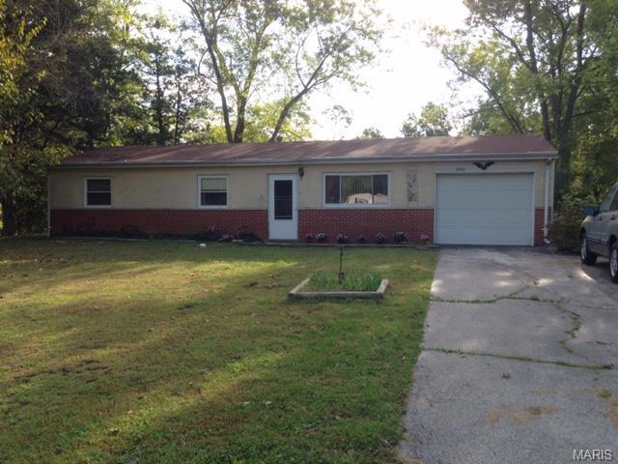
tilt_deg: -4.4
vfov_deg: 42.9
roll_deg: -1.0
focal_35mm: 33
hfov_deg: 55.4
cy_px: 232
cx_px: 309
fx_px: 589
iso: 50
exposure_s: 1/268
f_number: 2.4
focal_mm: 4.12
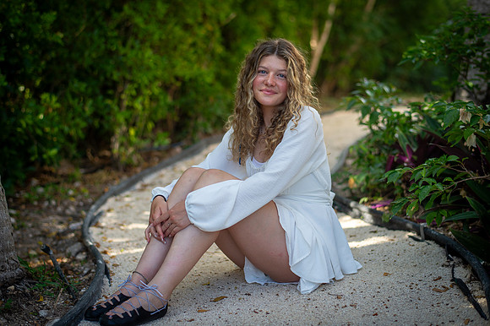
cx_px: 245
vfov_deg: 23.4
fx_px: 789
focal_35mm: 58
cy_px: 163
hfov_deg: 34.5
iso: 400
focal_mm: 58
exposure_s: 1/640
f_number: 2.2
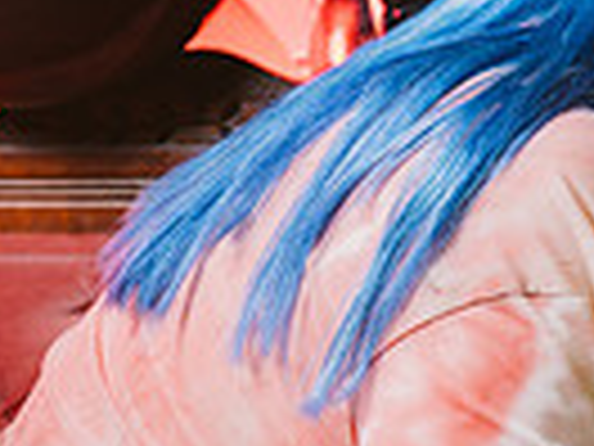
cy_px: 383
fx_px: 2883
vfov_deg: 8.8
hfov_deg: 11.5
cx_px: 712
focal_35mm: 168
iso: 100
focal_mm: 45.7
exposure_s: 1/125
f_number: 4.5
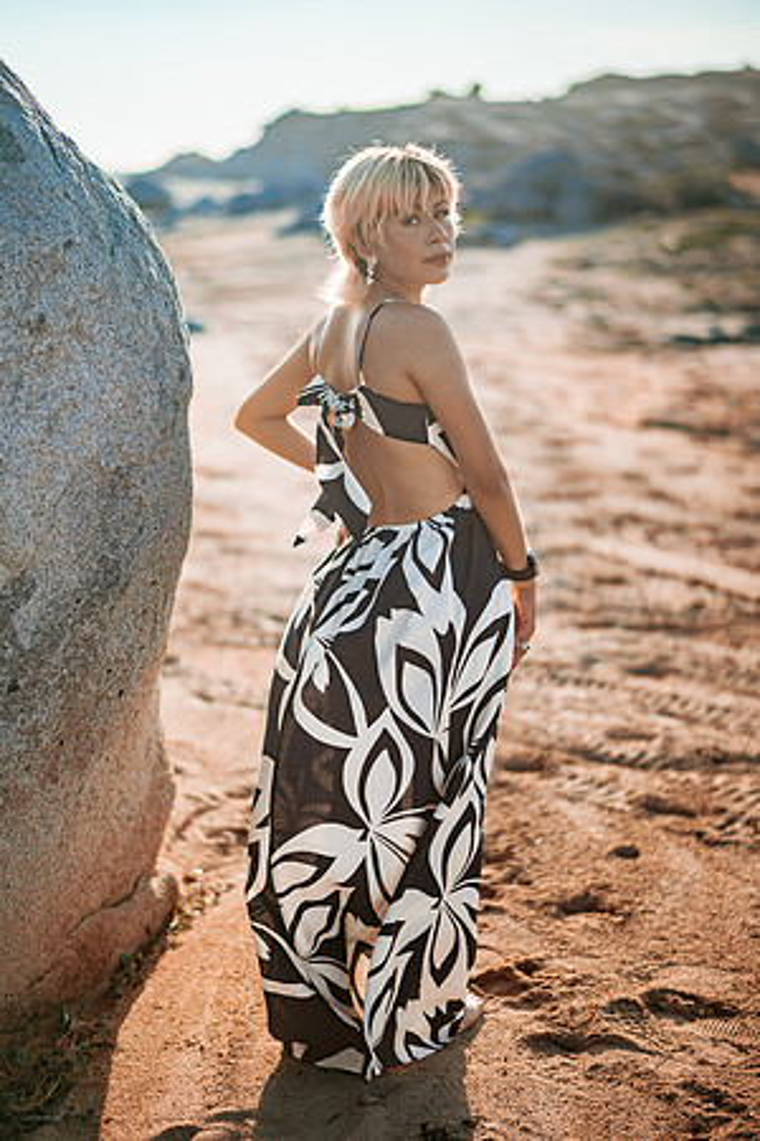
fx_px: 1837
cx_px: 380
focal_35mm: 58
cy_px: 570
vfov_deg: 34.5
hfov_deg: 23.4
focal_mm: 58
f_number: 1.4
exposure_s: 1/8000
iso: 50
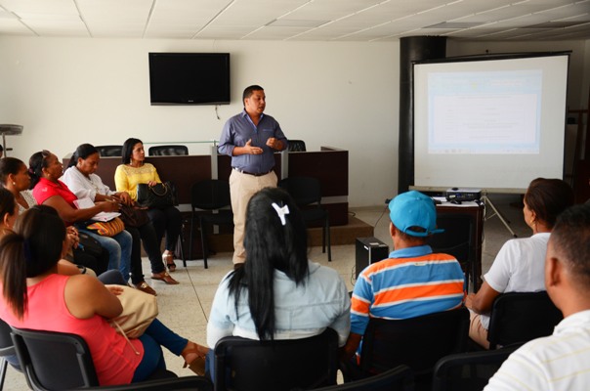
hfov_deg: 49.6
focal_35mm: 39
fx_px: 638
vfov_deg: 34.1
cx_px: 295
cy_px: 196
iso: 400
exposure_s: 1/180
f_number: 4
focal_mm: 26
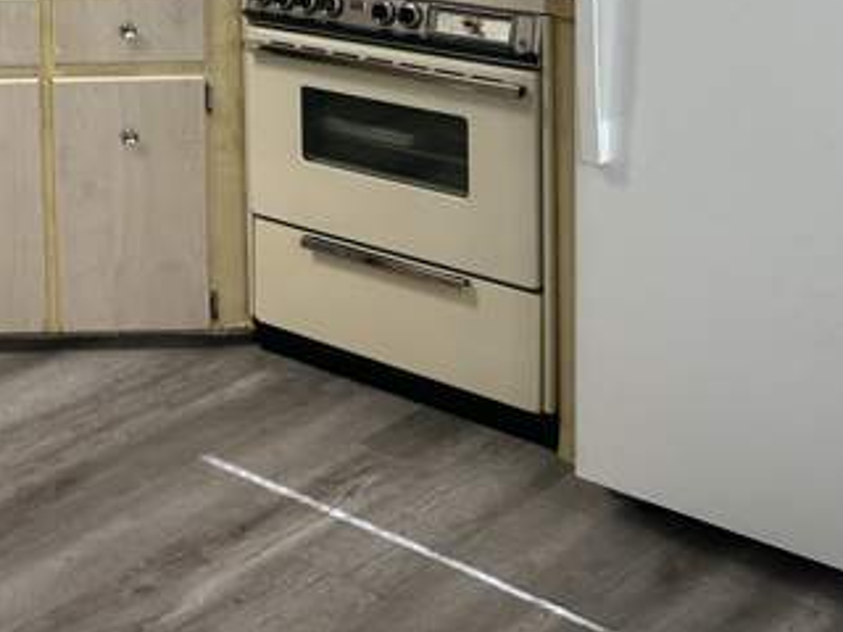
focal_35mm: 65
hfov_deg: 28.9
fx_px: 1583
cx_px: 119
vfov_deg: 20.8
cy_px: -155
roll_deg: +2.3
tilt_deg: -4.3
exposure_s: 1/120
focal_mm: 5.7
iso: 80
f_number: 1.5
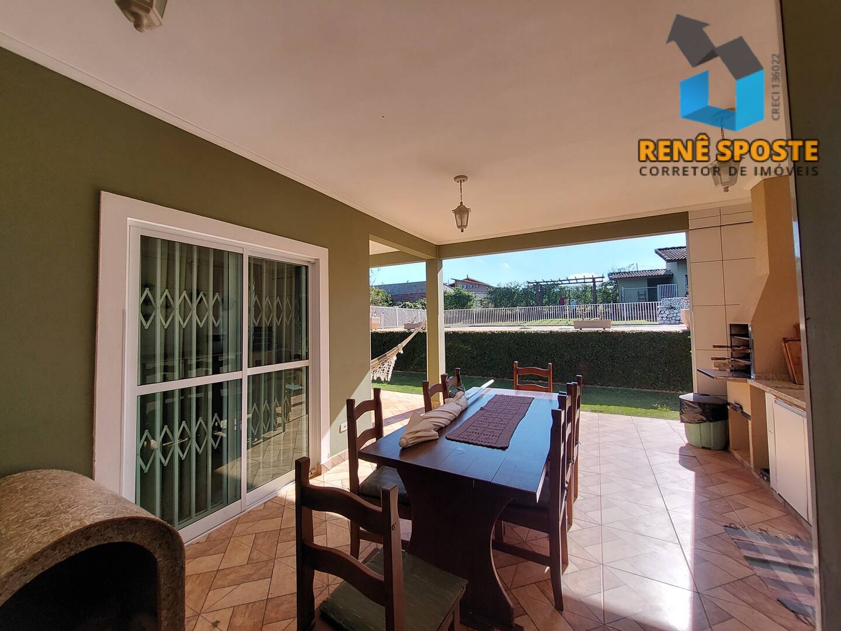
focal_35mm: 13
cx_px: 420
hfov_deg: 106.2
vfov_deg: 89.9
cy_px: 316
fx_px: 316
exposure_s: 1/471
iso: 40
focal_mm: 1.74
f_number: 2.2
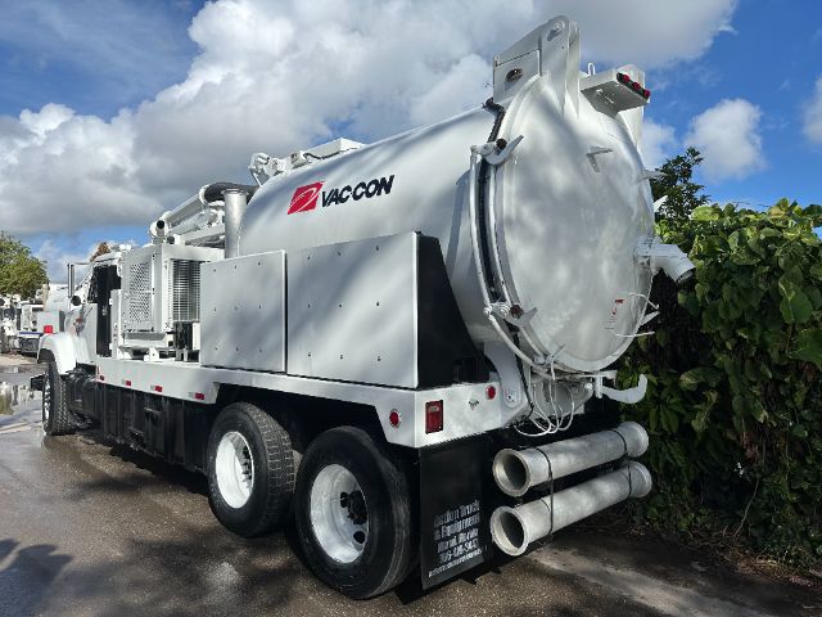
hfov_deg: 71.6
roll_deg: -1.2
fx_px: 570
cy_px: 308
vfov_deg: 56.8
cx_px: 411
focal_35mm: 24
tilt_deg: +2.8
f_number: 1.78
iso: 80
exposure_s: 1/7576
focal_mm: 6.86
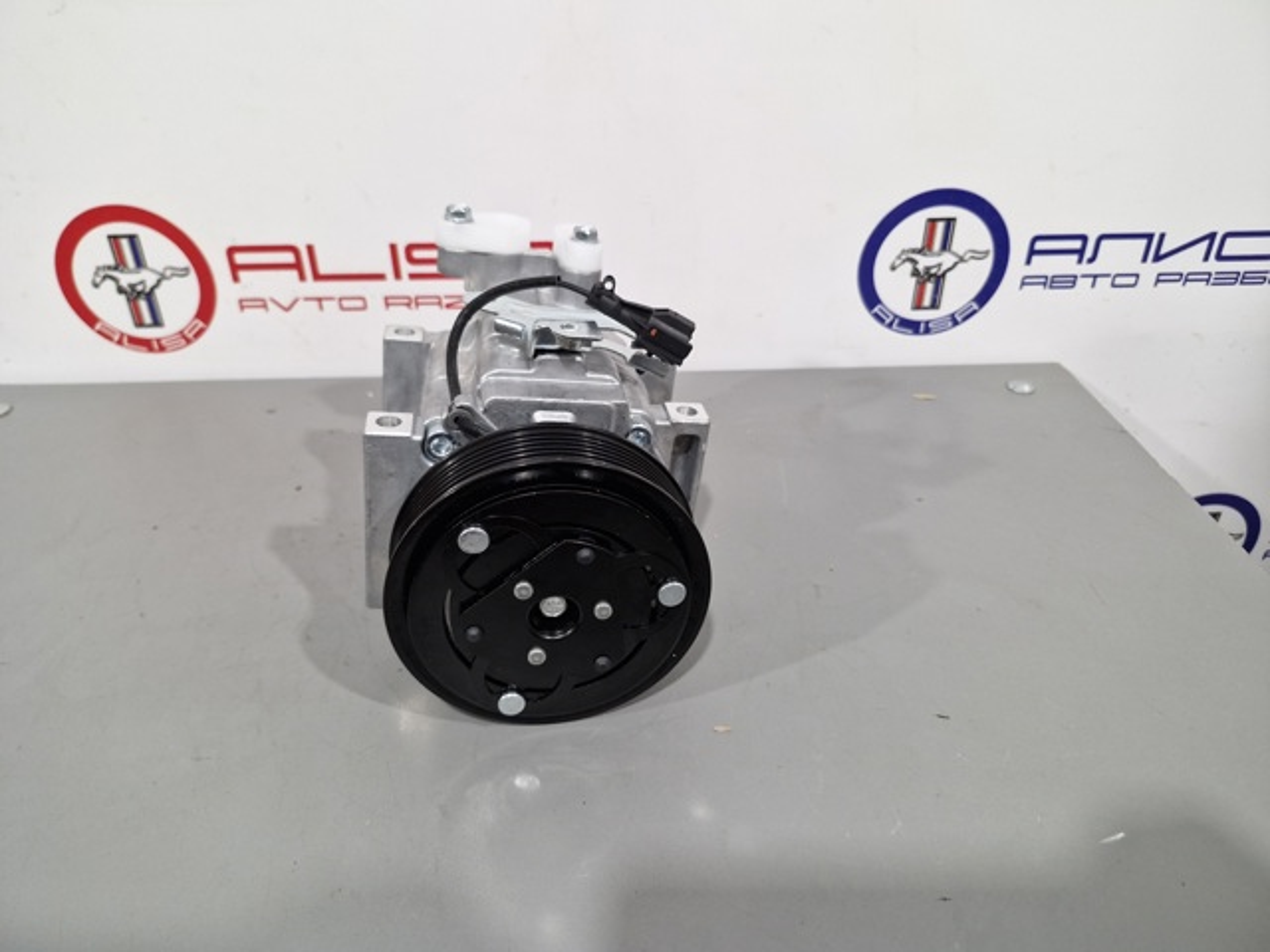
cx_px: 635
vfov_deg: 58.9
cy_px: 476
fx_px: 844
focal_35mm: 23
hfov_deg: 73.9
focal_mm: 5.54
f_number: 1.8
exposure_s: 1/100
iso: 50
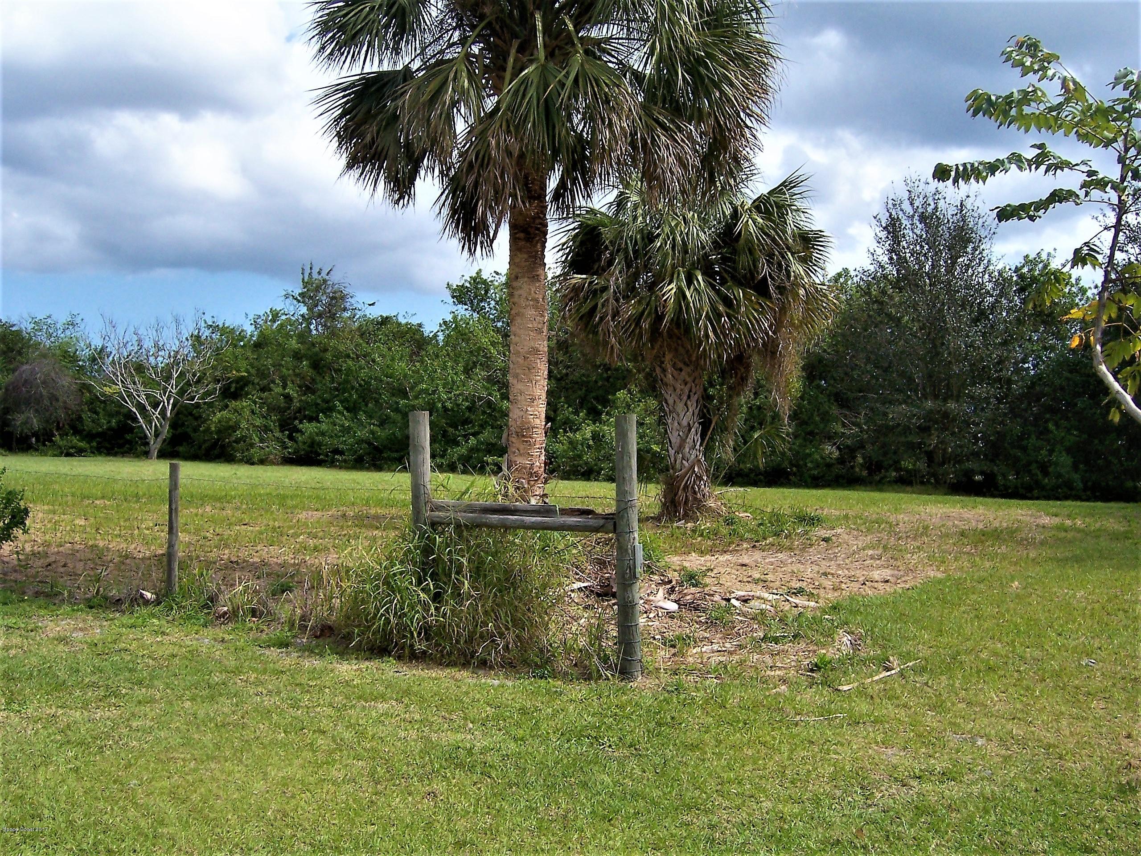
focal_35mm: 36
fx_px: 1187
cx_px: 570
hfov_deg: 51.4
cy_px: 428
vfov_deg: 39.7
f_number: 4.8
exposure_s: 1/750
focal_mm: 6
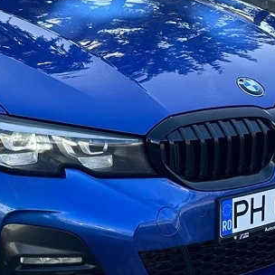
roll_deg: -0.2
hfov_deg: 18.3
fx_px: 836
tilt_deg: -10.2
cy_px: 33
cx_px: 12
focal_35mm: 93
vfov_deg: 18.4
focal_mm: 6.86
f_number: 1.78
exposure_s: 1/634
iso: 80
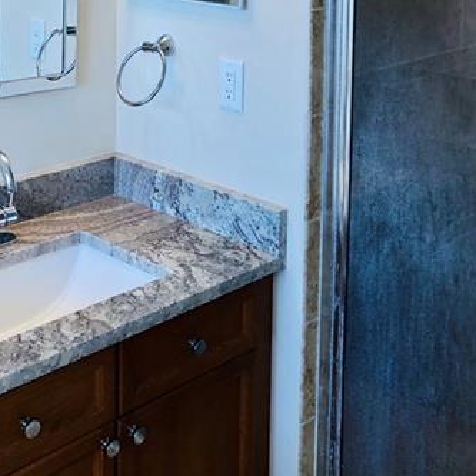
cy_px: -1
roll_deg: -1.3
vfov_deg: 28.2
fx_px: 887
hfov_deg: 29.9
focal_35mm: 57
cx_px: 182
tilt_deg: -6.4
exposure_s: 1/120
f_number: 1.8
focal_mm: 4
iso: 40
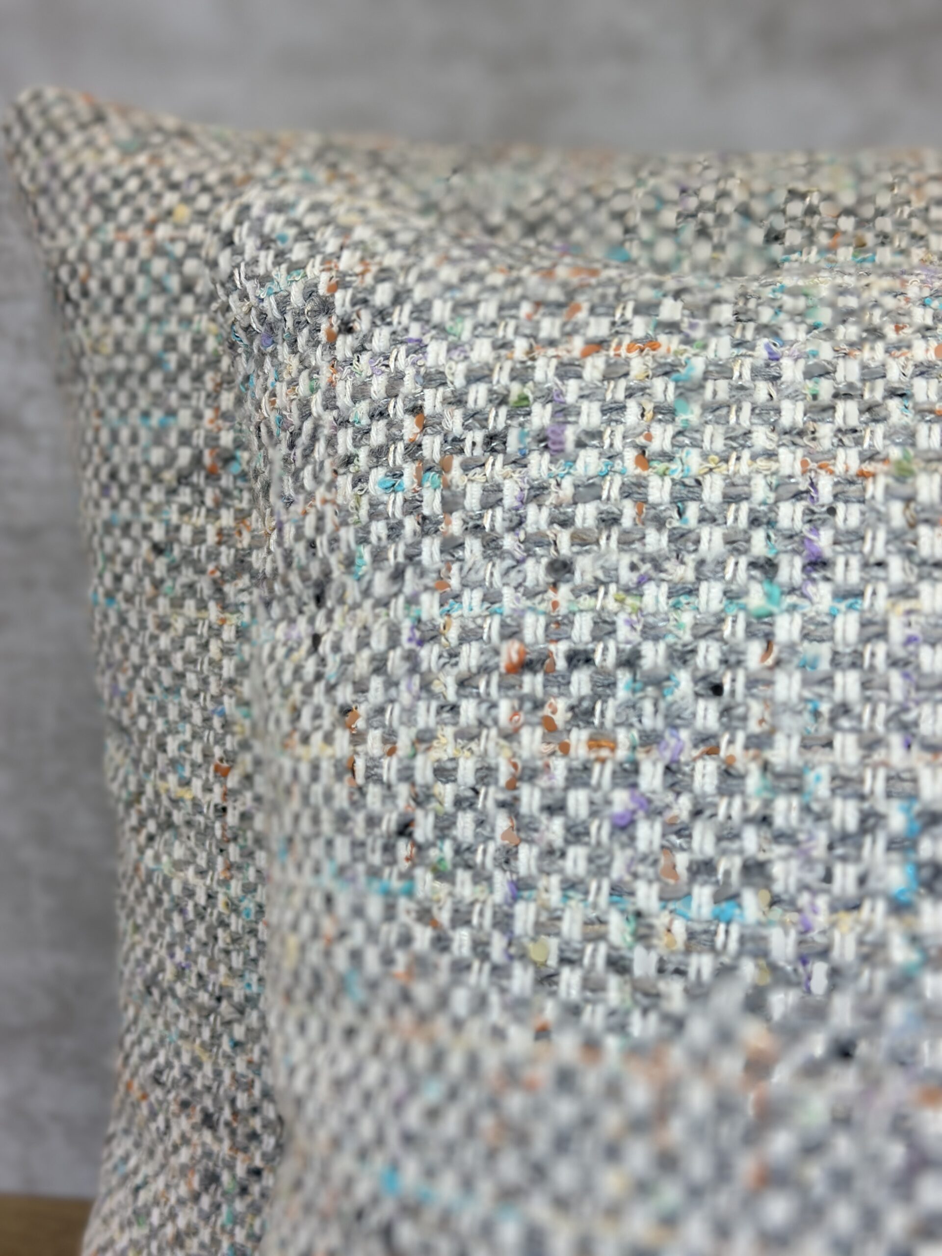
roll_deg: +0.5
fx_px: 1742
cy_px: 628
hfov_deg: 30.3
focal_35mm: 48
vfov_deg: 39.7
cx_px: 471
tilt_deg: -18.9
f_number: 1.78
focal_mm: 6.86
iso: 80
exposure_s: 1/320
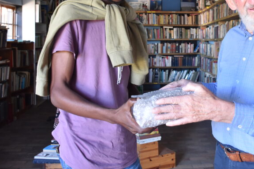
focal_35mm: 48
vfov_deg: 27.4
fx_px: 339
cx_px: 187
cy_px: 30
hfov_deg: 40.1
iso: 800
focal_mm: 18
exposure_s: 1/60
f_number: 4
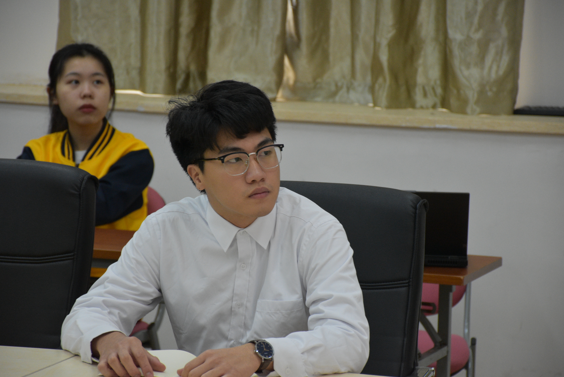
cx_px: 282
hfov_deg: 12.2
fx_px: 2650
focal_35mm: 169
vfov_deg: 8.1
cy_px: 189
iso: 1600
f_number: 5.6
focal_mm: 112
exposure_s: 1/100
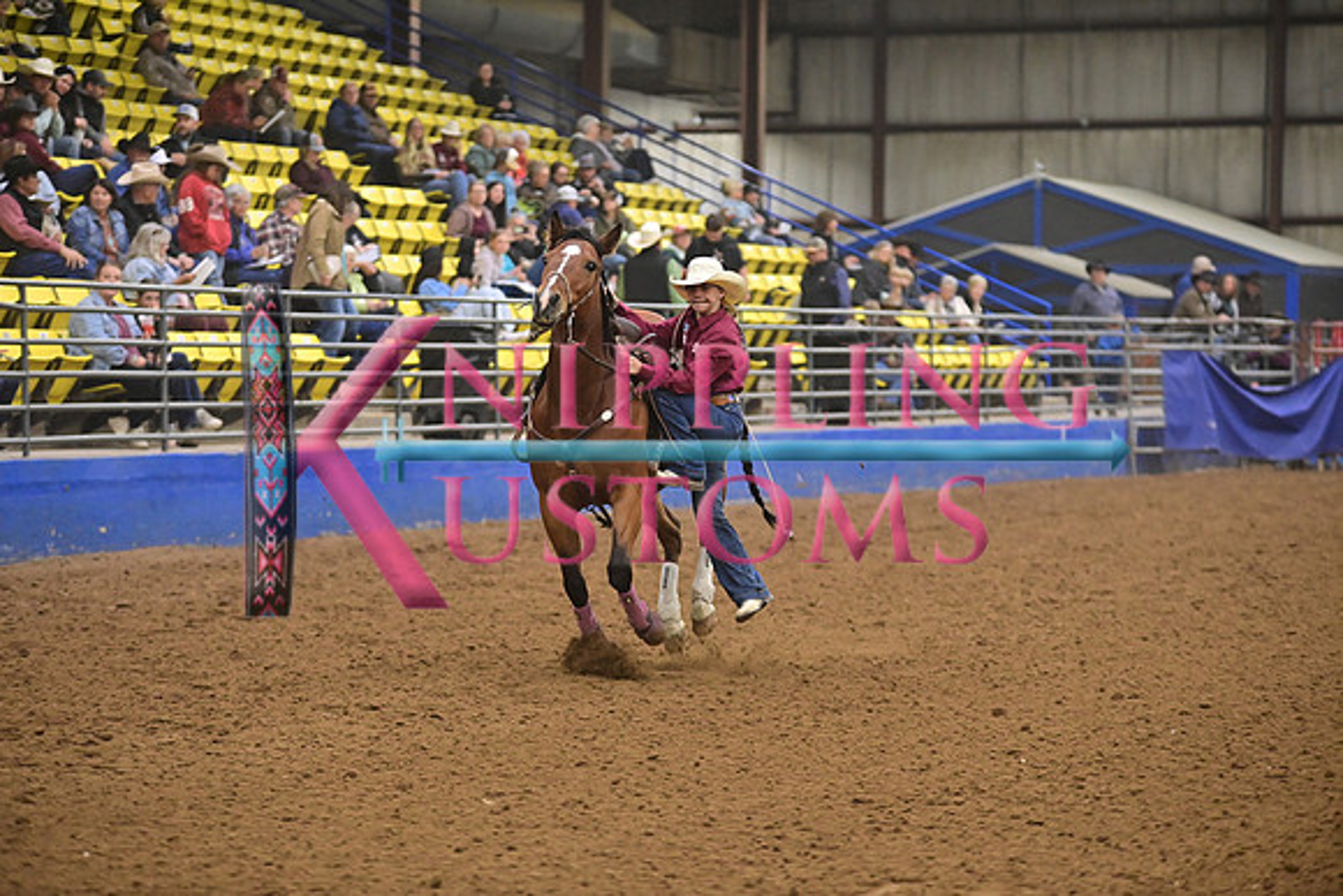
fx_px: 4851
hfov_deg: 15.8
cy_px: 448
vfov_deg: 10.6
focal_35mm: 130
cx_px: 672
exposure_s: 1/640
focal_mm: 130
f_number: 2.8
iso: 5000
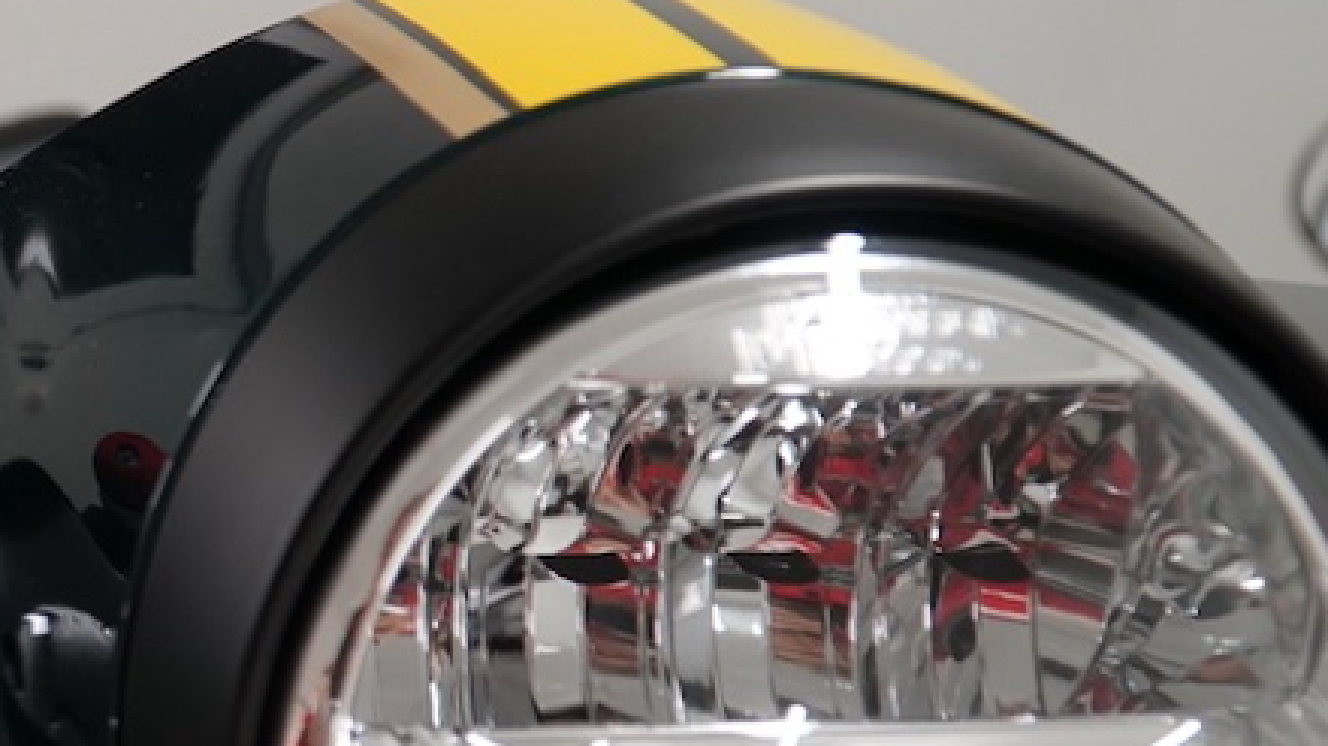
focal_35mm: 82
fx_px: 2893
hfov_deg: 24.5
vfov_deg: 14.7
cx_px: -42
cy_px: 433
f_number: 4
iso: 320
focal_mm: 23
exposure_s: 1/60
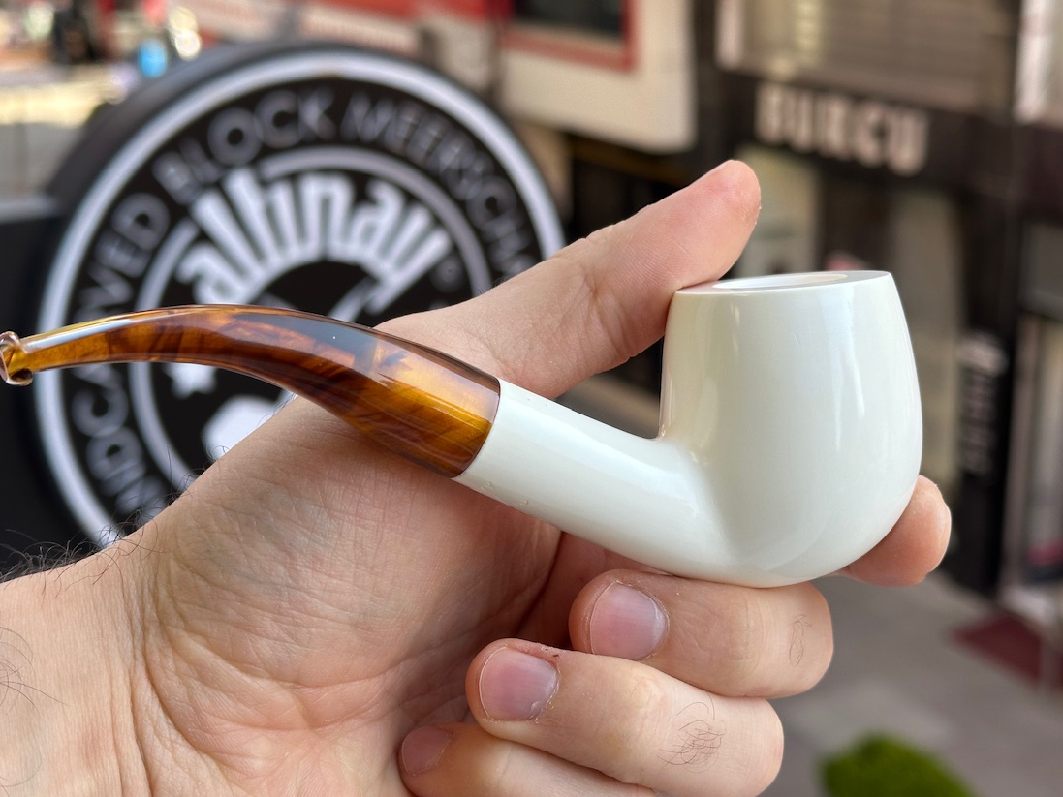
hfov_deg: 34.3
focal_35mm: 56
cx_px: 507
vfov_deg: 26.1
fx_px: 1720
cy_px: 406
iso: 64
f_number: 1.78
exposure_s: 1/369
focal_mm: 6.86
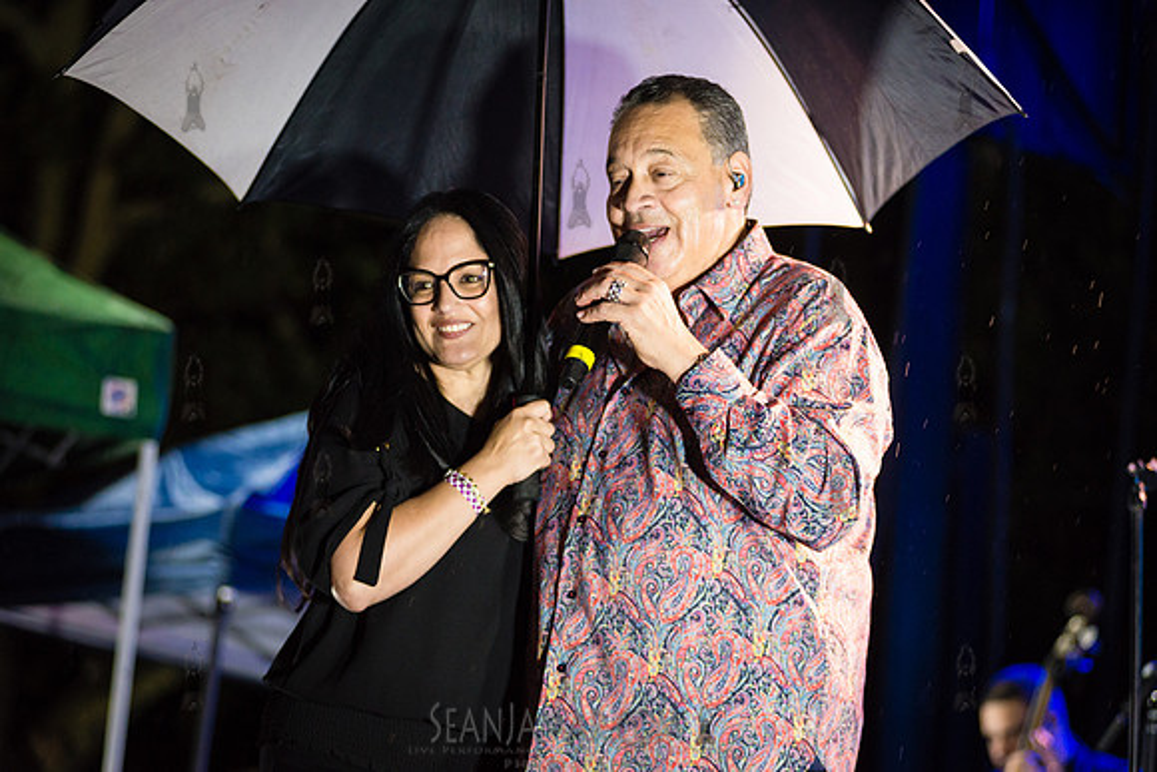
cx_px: 578
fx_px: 3375
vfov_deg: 13.0
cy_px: 386
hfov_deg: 19.5
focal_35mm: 105
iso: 3200
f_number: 3.2
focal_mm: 105
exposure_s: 1/250
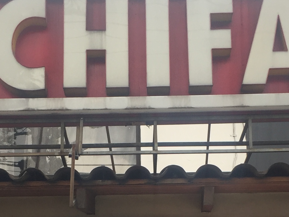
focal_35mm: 93
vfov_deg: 15.0
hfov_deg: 21.1
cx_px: 131
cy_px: 298
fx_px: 776
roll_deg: -0.2
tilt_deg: +15.8
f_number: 2.2
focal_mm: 4.15
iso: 32
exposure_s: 1/314
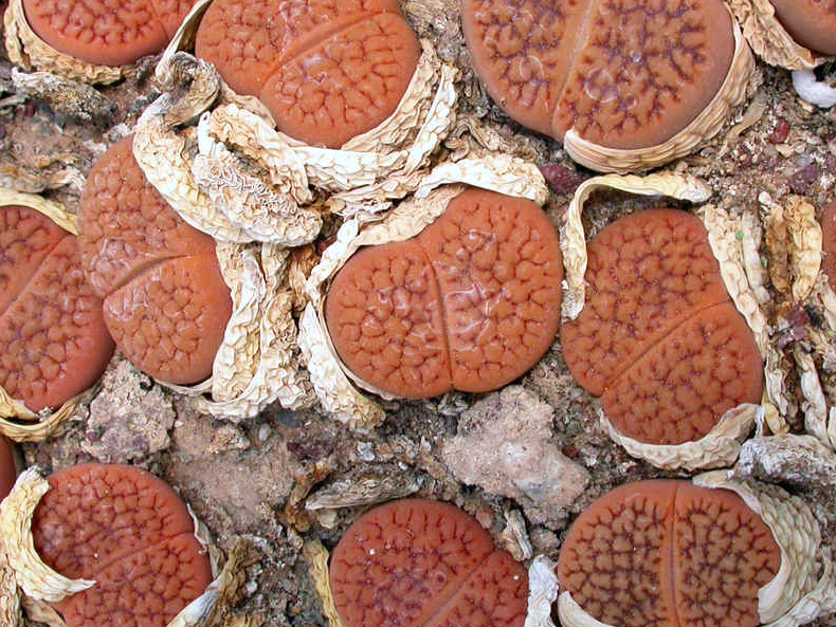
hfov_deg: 27.4
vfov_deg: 20.7
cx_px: 471
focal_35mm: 71
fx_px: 1715
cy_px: 239
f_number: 6.6
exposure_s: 1/240
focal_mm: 10.7
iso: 100
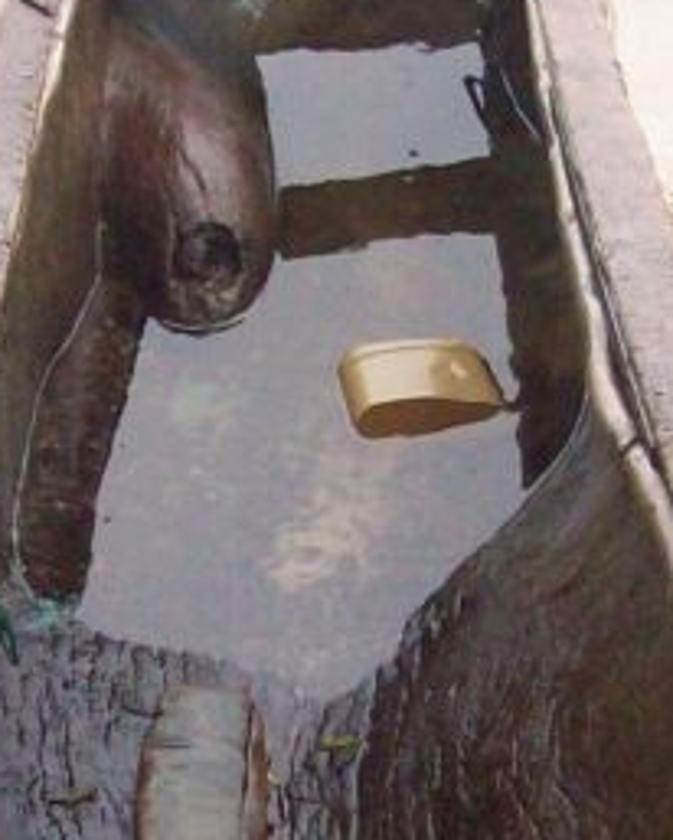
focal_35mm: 140
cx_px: 216
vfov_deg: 13.7
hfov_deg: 11.0
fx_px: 3482
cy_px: 683
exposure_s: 1/95.6
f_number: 2.7
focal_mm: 6
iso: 200
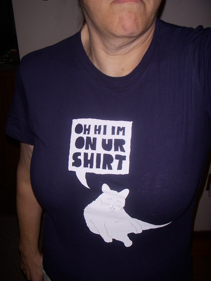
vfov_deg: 47.8
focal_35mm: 39
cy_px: 141
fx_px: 317
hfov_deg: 36.8
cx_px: 106
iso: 100
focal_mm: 6.3
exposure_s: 1/30
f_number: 3.3
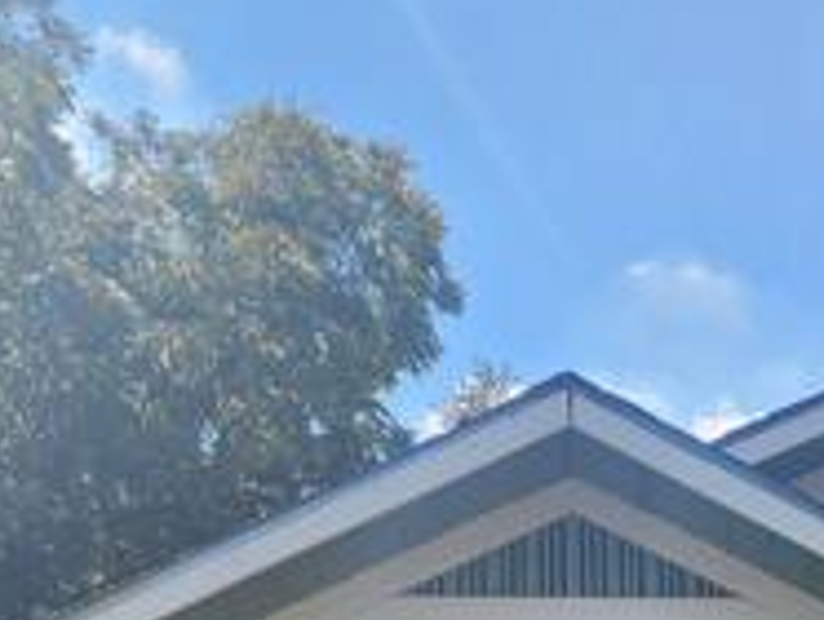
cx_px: 797
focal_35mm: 79
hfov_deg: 23.8
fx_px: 1883
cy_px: 1041
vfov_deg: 16.3
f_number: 1.8
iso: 12
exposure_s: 1/890
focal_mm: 6.4
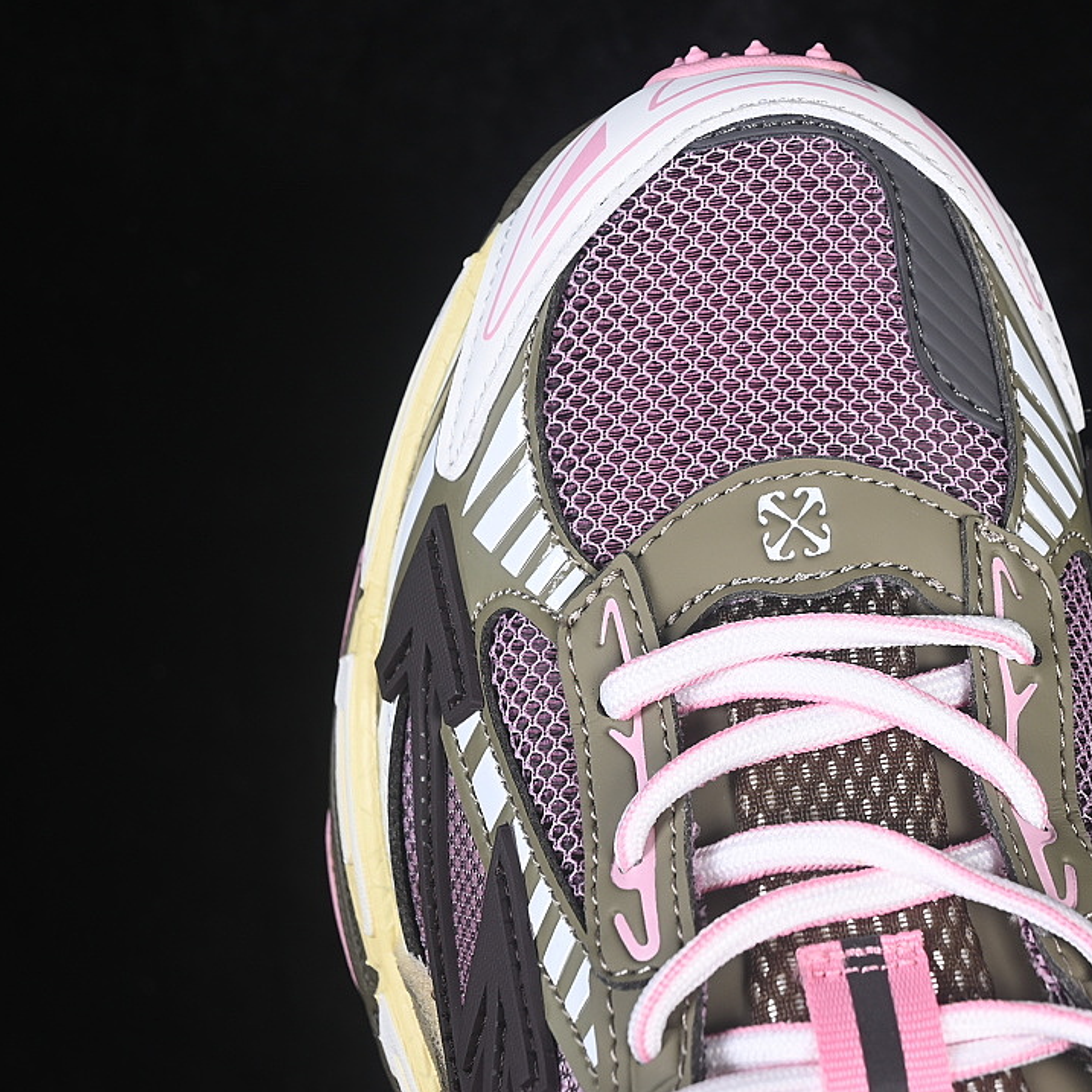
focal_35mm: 96
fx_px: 3426
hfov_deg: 18.0
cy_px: 545
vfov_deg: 18.1
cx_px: 790
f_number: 7.1
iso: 160
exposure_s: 1/80
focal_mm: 50
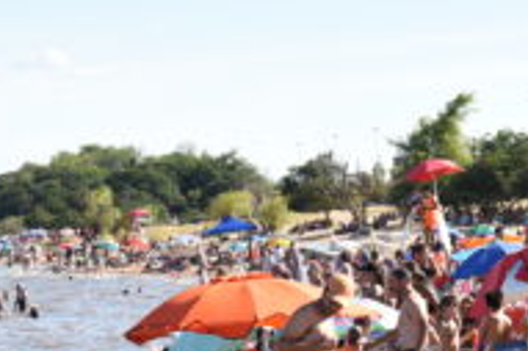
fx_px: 3473
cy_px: 238
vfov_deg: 5.8
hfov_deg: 8.7
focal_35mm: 237
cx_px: 351
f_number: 5.6
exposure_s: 1/640
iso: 250
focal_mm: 65
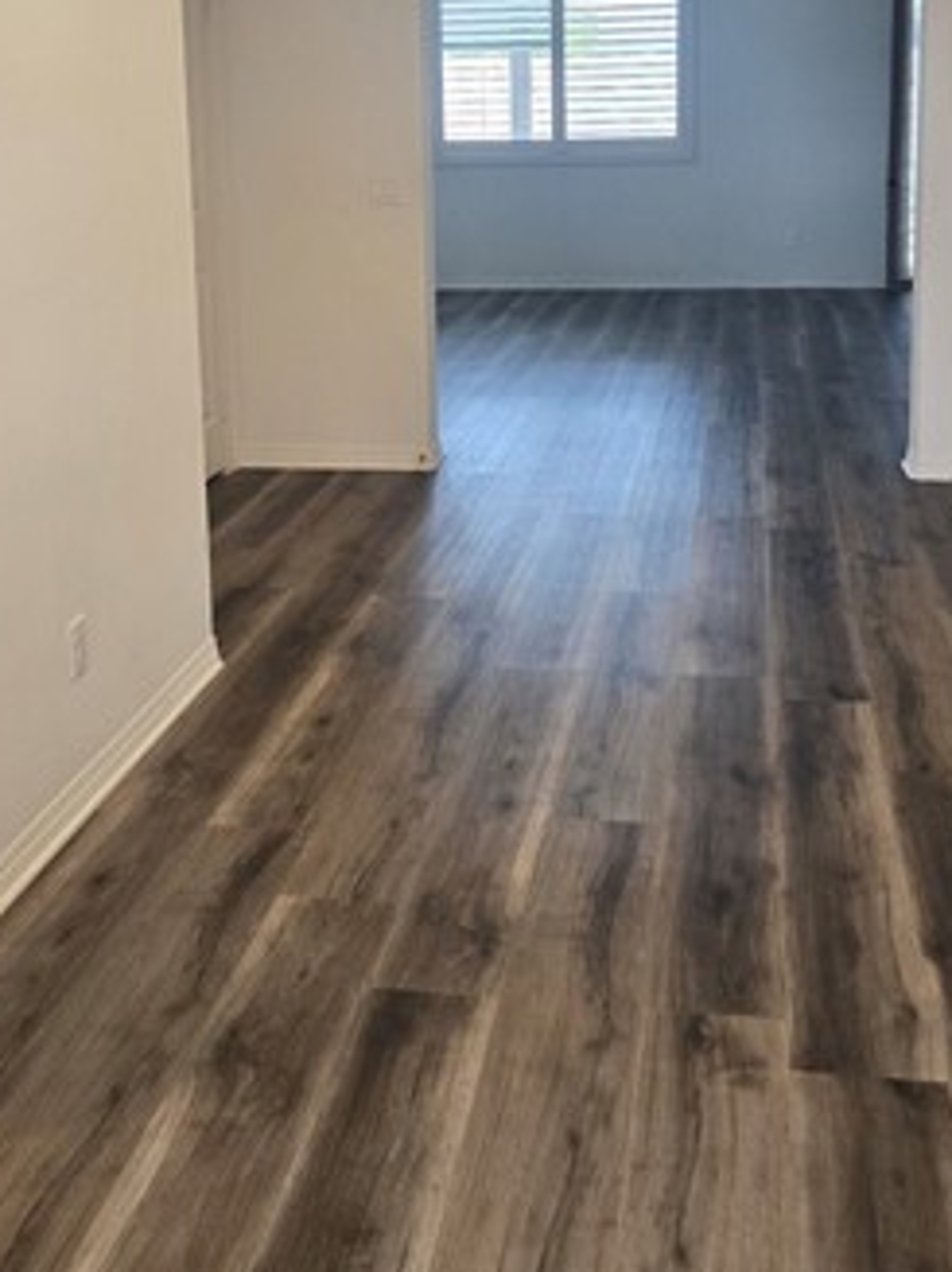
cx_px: 443
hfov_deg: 32.2
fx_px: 1651
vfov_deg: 41.0
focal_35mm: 45
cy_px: 335
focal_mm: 5.4
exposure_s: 1/120
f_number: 1.8
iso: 160
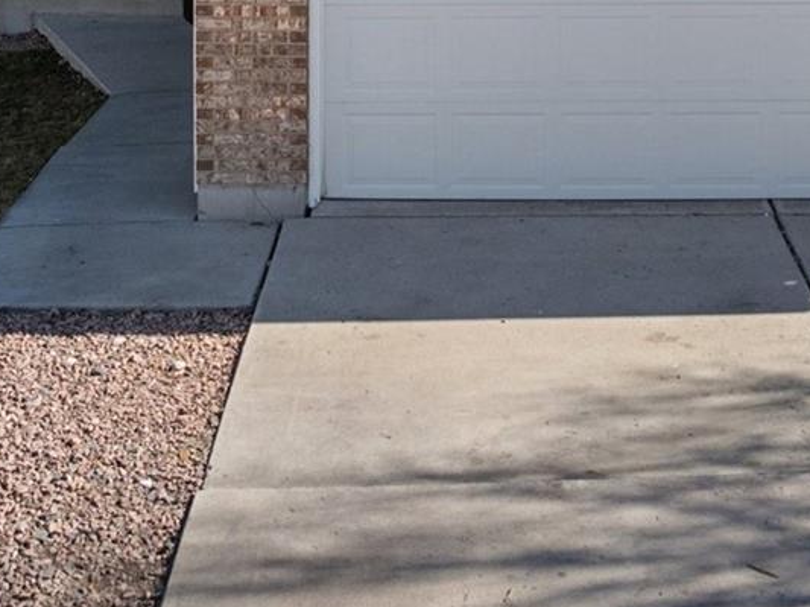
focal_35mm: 72
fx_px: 1684
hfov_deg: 27.0
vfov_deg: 18.2
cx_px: 512
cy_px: -294
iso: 110
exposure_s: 1/1600
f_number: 2.8
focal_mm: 12.29
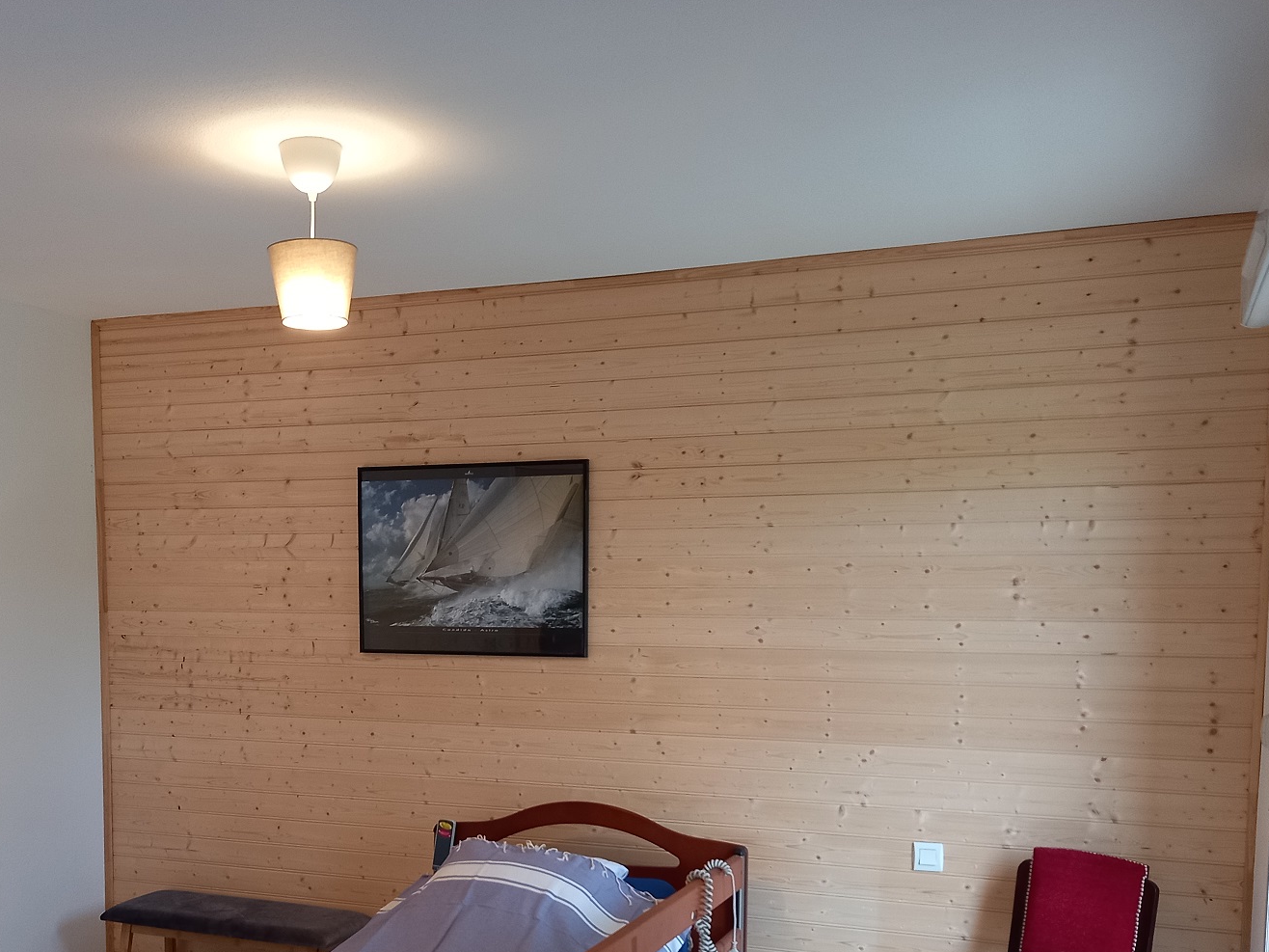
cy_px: 710
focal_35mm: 38
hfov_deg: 48.7
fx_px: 1393
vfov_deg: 36.9
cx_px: 519
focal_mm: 4.6
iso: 200
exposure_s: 1/50
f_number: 2
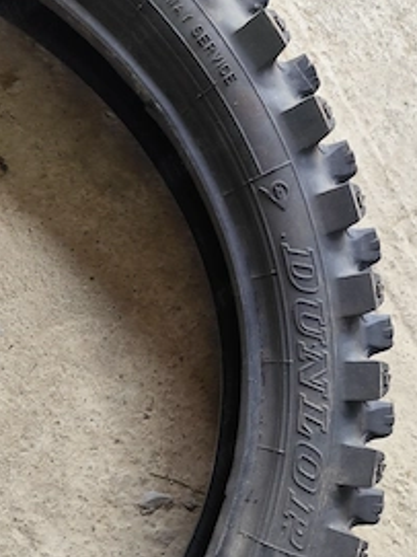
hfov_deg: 41.7
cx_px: 220
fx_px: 547
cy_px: 351
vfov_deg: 53.3
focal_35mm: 34
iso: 80
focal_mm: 6.14
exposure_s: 1/100
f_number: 1.65
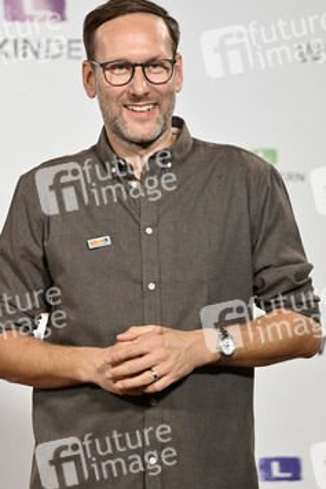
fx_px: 1496
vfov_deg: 18.6
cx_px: 146
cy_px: 251
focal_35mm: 110
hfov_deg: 12.4
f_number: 2.8
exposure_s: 1/250
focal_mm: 98
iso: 800
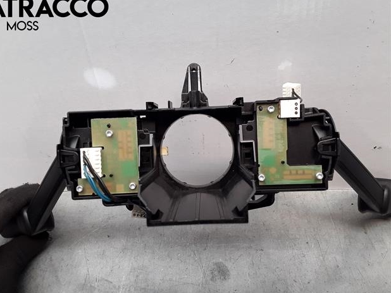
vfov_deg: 48.2
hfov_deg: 61.7
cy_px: 147
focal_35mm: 29
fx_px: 327
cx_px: 189
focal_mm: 2.91
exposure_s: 1/50
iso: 50
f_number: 1.9
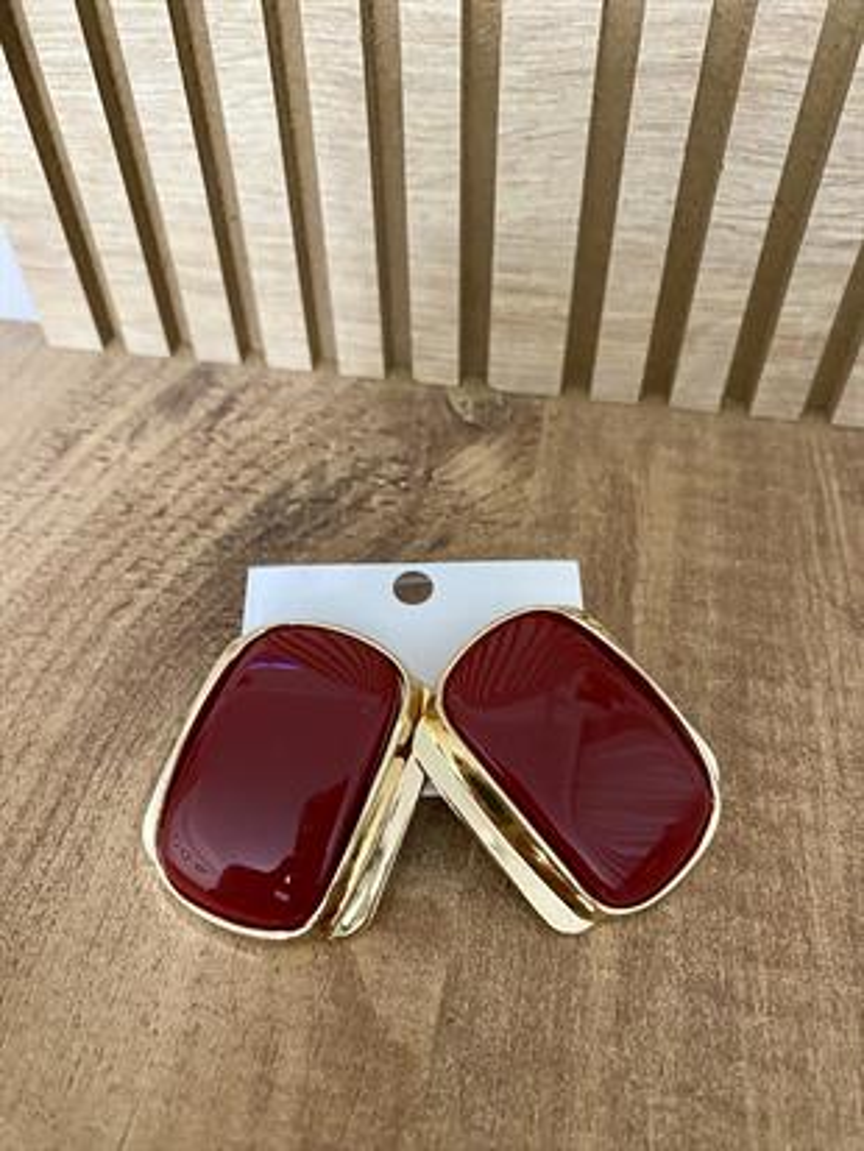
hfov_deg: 54.9
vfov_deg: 69.4
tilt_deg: -55.1
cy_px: 576
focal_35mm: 25
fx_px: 832
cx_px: 432
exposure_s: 1/25
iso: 640
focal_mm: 4.25
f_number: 1.8
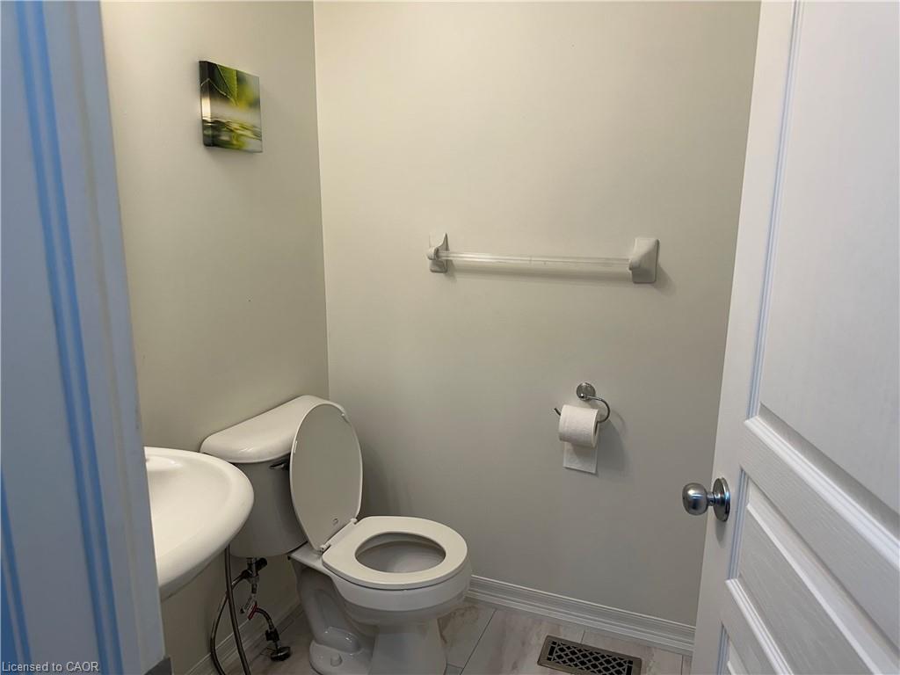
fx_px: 624
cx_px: 450
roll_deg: -0.3
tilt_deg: -12.2
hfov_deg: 71.6
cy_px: 338
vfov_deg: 56.8
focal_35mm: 24
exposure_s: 1/123
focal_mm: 6.86
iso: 50
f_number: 1.78
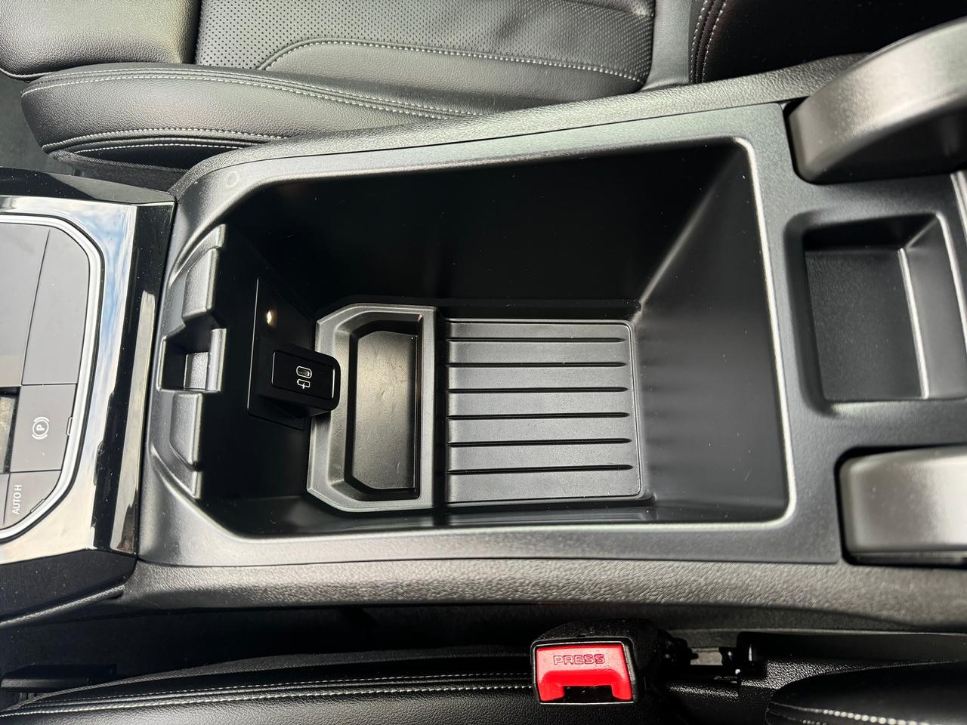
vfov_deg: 56.8
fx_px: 670
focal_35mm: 24
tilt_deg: -73.4
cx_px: 484
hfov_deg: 71.6
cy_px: 362
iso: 200
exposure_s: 1/71
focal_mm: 6.76
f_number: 1.78
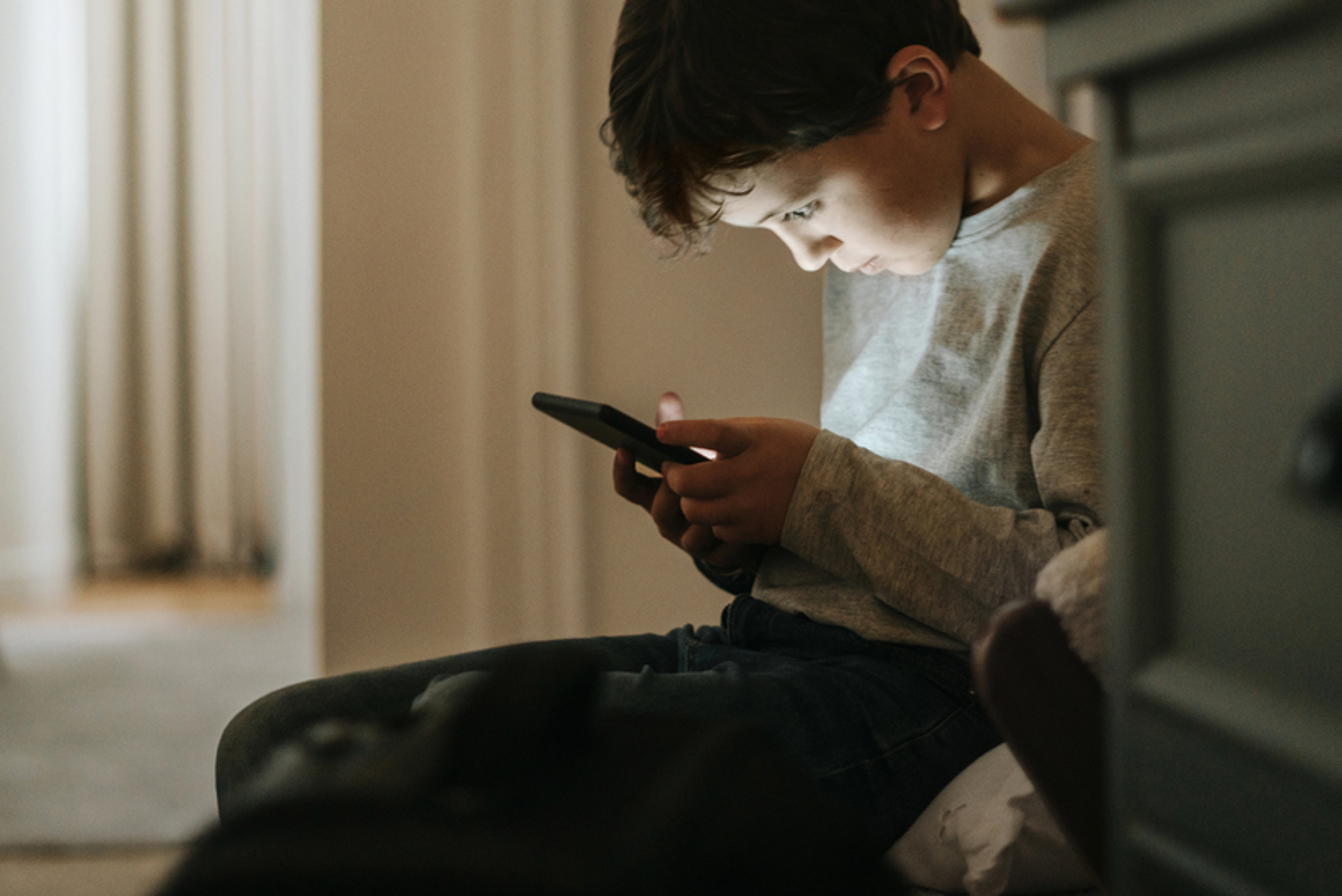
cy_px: 280
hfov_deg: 26.6
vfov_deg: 17.9
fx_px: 2834
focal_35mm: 76
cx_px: 695
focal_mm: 50
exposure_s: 1/100
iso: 640
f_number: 1.8
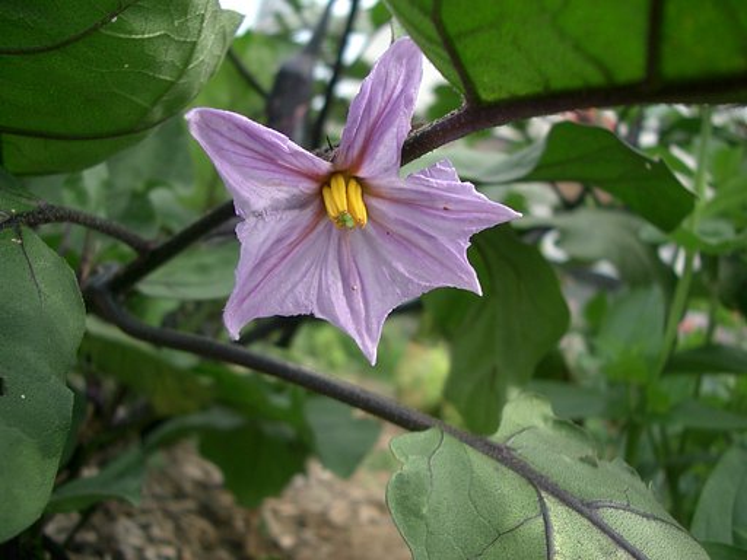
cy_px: 280
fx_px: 755
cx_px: 374
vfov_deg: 40.7
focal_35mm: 35
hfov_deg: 52.6
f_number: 2.6
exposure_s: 1/400
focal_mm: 5.8
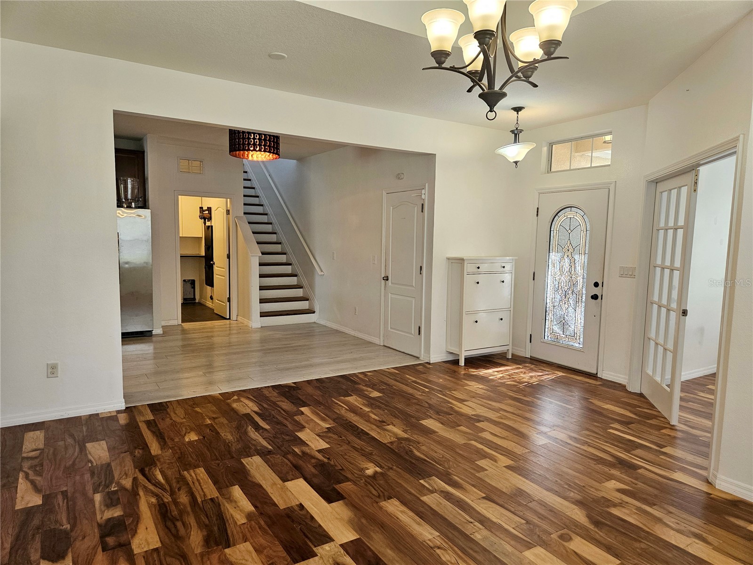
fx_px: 500
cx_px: 376
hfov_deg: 73.9
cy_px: 282
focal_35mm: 23
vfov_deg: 58.9
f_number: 1.8
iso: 160
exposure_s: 1/120
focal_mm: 5.4
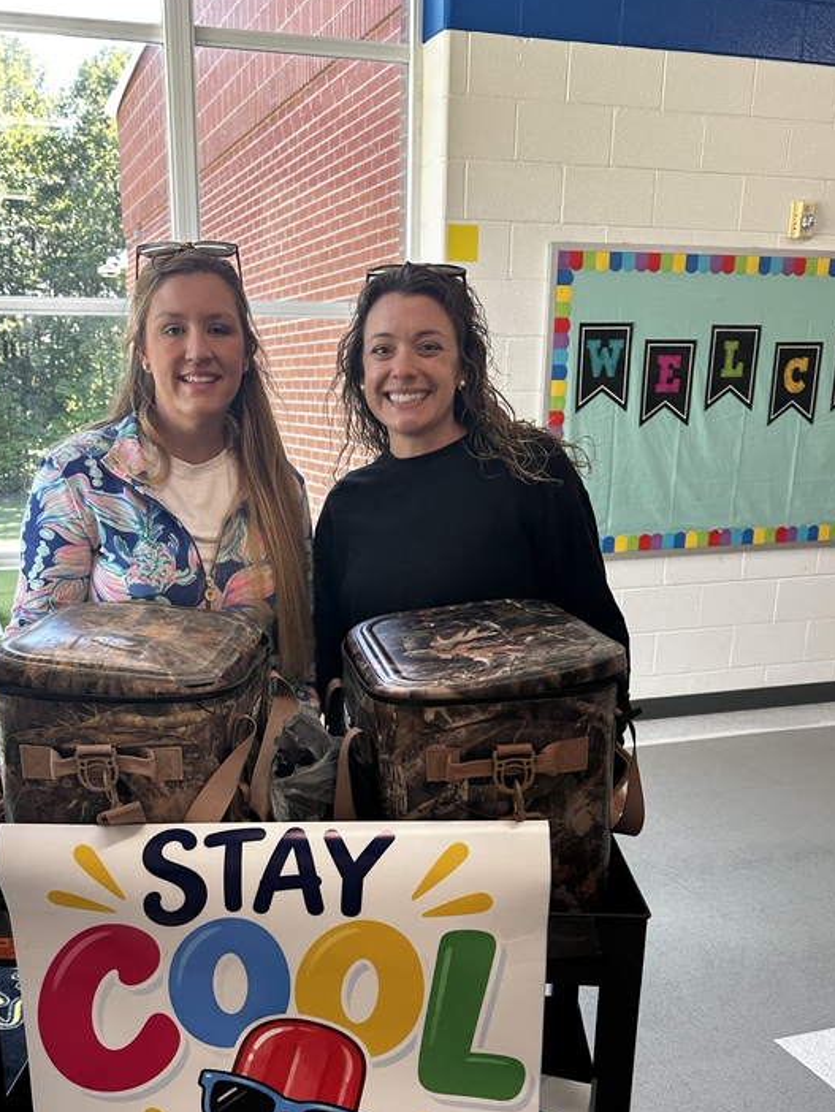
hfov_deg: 40.5
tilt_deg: -18.4
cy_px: 789
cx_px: 336
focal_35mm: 35
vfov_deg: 51.1
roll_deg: +0.4
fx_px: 1125
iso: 100
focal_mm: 6.86
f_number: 1.78
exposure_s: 1/120
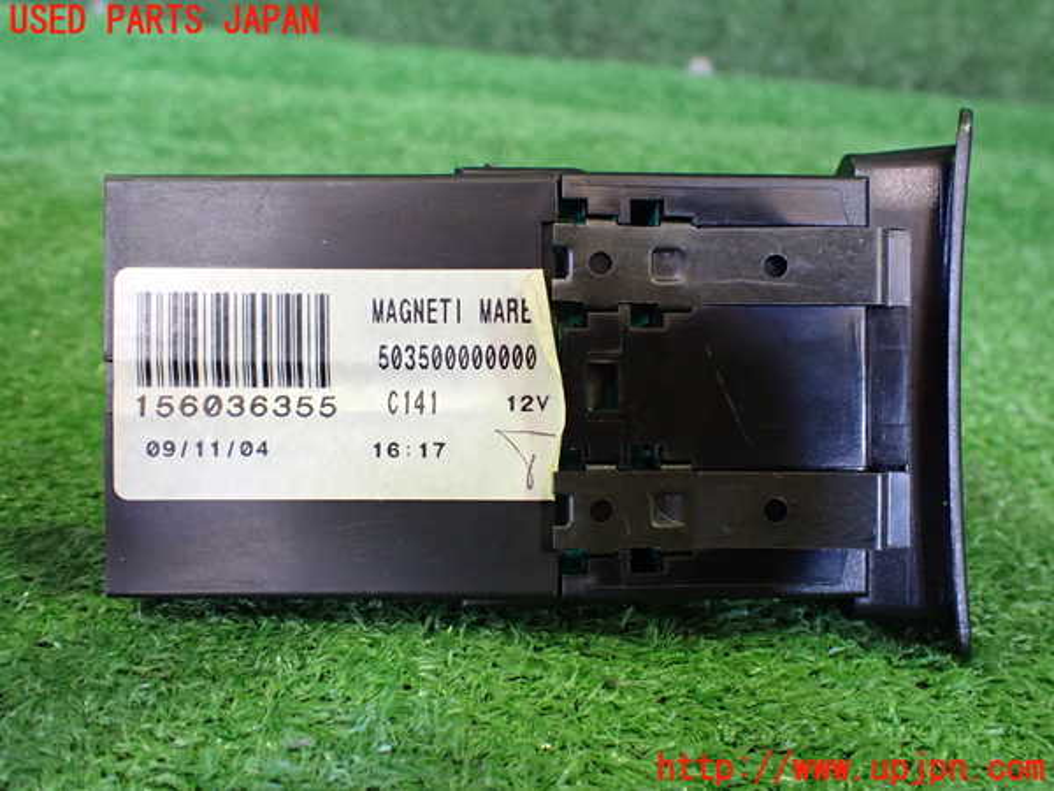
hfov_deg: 60.0
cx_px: 527
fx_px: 913
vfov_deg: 46.8
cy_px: 396
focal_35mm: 30
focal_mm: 5.4
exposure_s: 1/40
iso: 800
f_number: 2.3
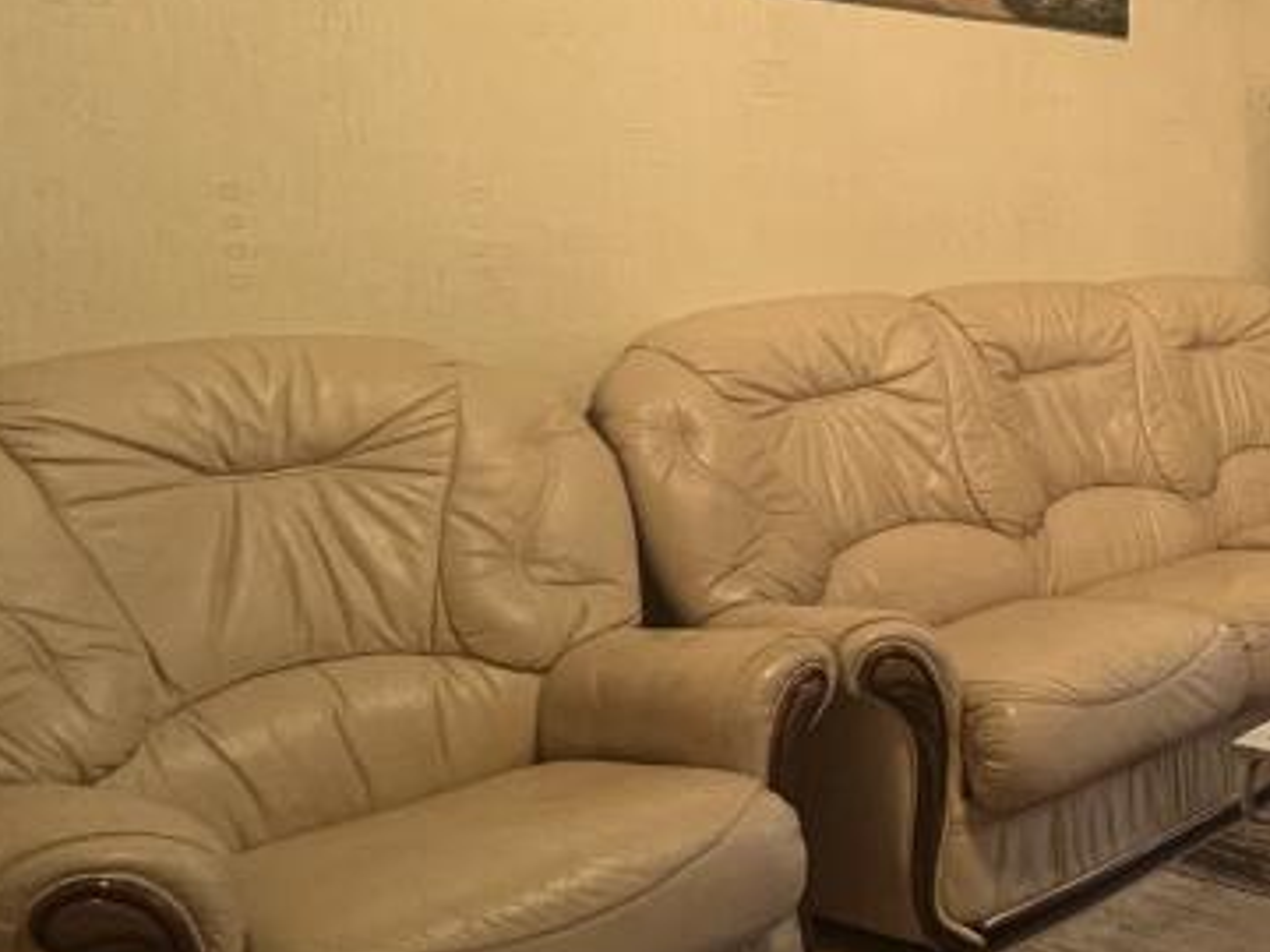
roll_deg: -0.1
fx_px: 1357
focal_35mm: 37
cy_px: 314
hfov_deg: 35.8
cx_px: 1612
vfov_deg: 38.2
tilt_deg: -5.9
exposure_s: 1/50
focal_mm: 1.57
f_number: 1.8
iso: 640
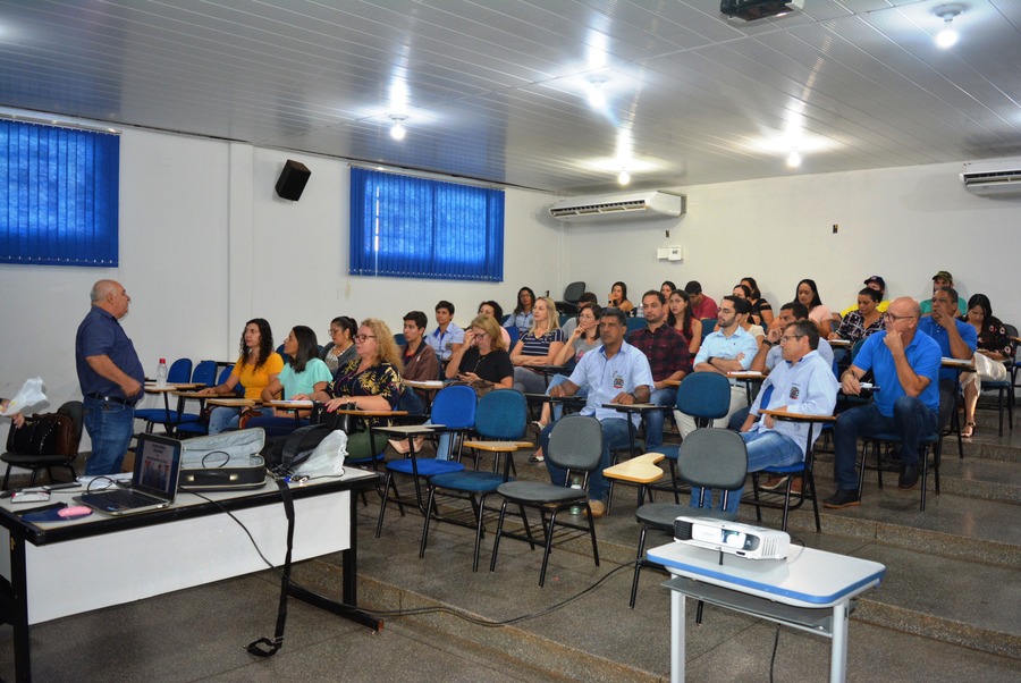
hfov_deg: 61.9
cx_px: 510
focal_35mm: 30
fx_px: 852
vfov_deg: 43.7
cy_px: 342
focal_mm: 20
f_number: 3.8
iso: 900
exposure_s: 1/60
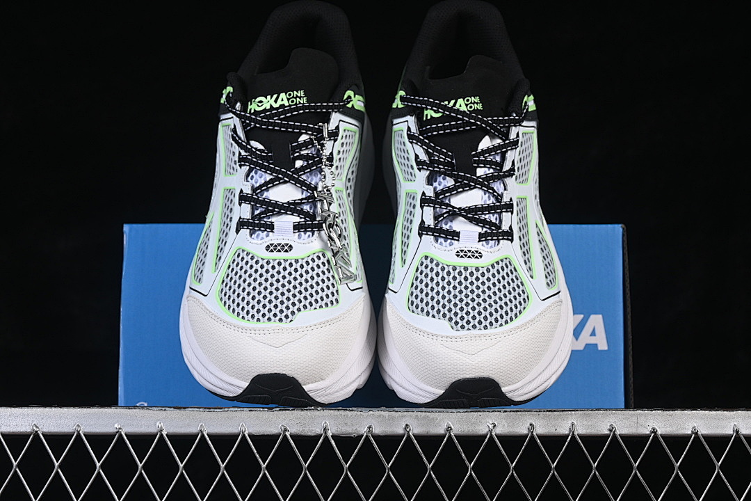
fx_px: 1502
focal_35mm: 72
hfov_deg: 28.1
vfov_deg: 18.9
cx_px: 376
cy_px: 250
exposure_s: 1/80
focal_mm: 48
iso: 160
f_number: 8
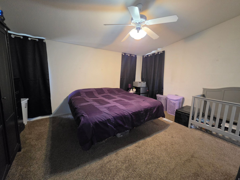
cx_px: 120
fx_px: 90
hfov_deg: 106.2
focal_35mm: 13
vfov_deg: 89.9
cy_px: 90
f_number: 1.9
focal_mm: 2.2
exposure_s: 1/60
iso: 500
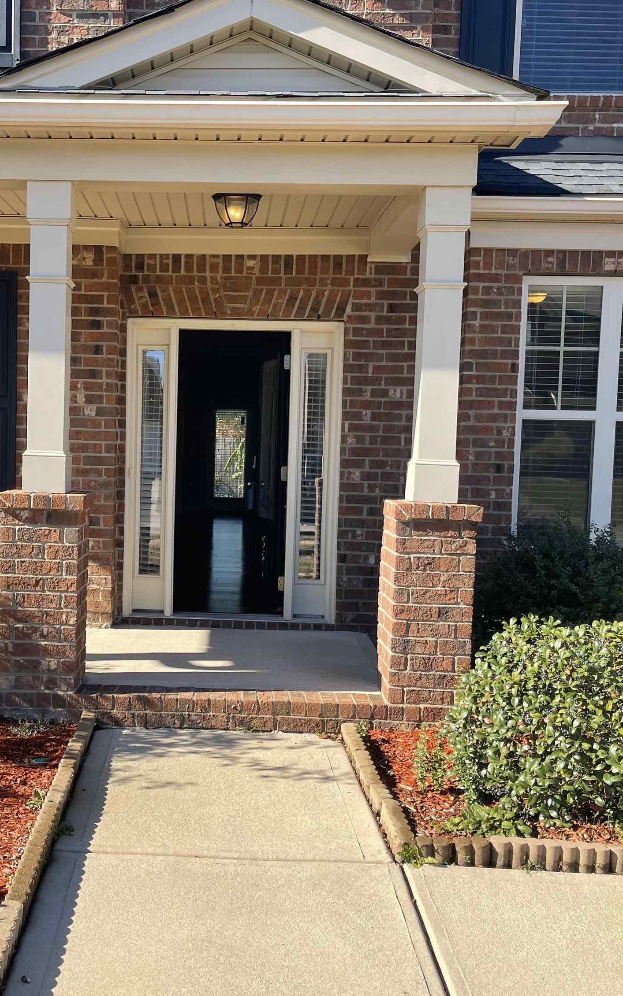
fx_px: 978
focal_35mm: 36
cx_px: 179
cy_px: 497
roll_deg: -2.4
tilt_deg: -1.7
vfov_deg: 54.0
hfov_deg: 34.8
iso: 32
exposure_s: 1/1078
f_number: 1.6
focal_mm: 5.1
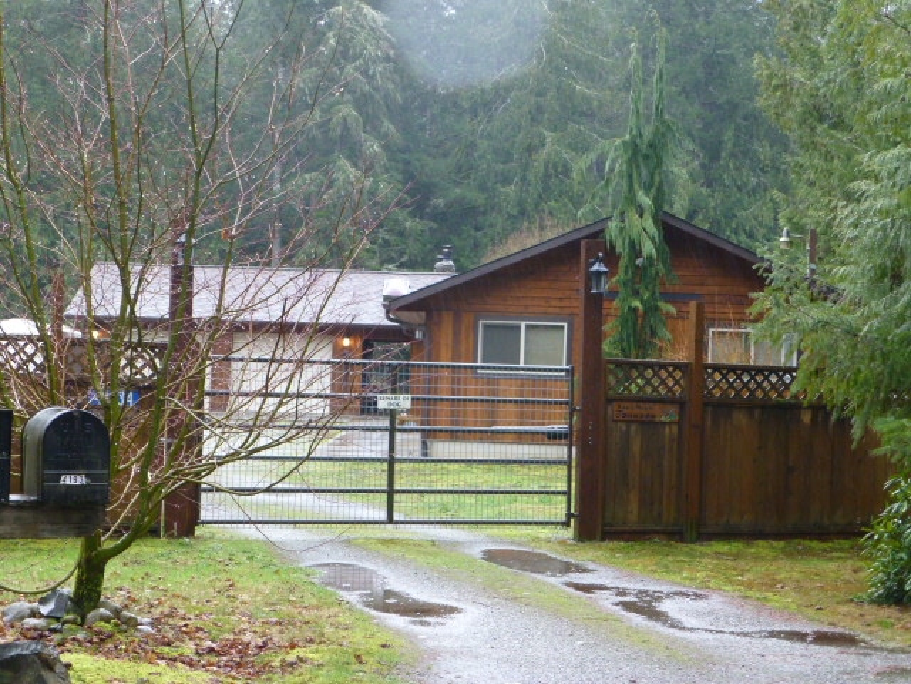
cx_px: 456
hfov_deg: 27.8
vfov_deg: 21.0
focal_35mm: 70
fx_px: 1842
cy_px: 342
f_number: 5
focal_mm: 12.5
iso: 400
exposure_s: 1/40
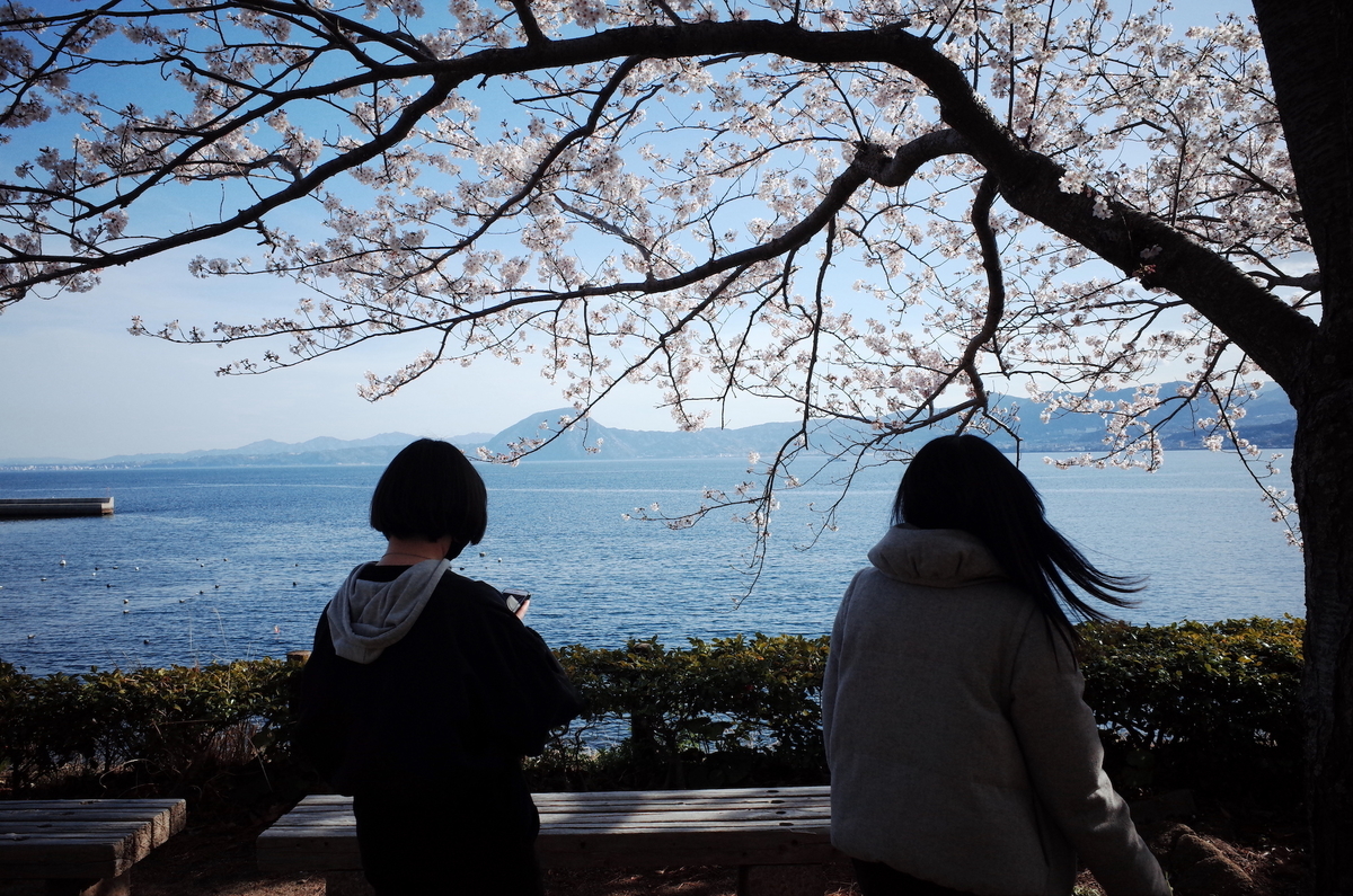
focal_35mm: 28
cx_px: 676
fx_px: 1050
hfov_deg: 65.6
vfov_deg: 46.2
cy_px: 448
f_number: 9
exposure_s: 1/160
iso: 400
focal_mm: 18.3
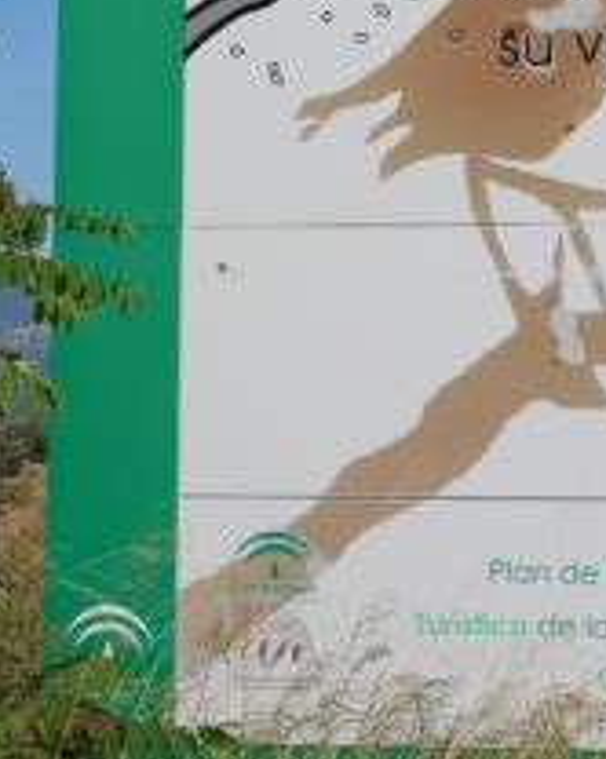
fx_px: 2360
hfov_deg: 14.6
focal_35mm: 105
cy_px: 7
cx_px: 422
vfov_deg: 17.8
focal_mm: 31
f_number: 8
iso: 100
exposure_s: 1/400
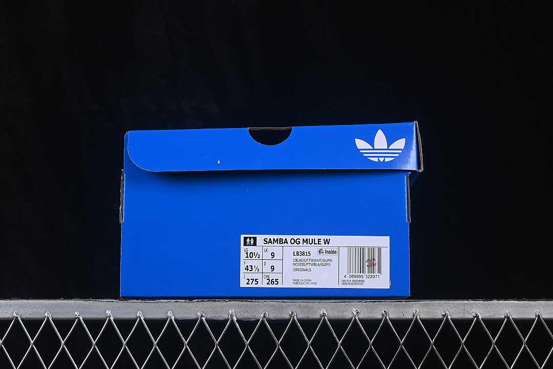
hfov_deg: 27.0
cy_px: 184
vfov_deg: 18.2
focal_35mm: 75
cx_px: 276
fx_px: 1152
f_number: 8
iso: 160
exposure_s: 1/80
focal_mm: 50
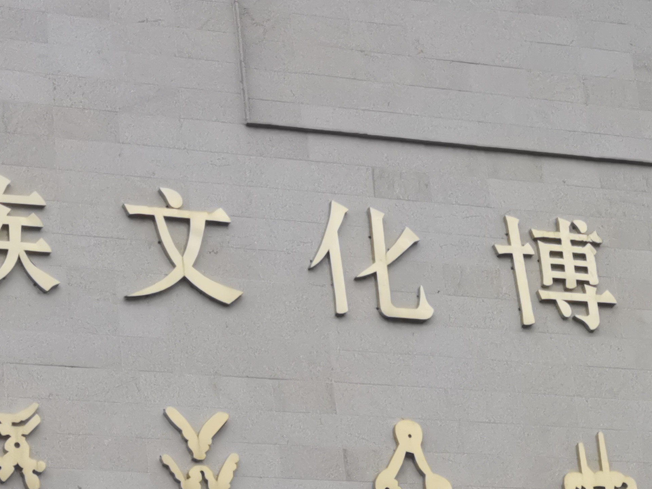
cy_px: 312
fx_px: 2938
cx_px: 347
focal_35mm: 156
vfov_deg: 9.5
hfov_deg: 12.7
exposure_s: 1/685
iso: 50
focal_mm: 3.95
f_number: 2.4
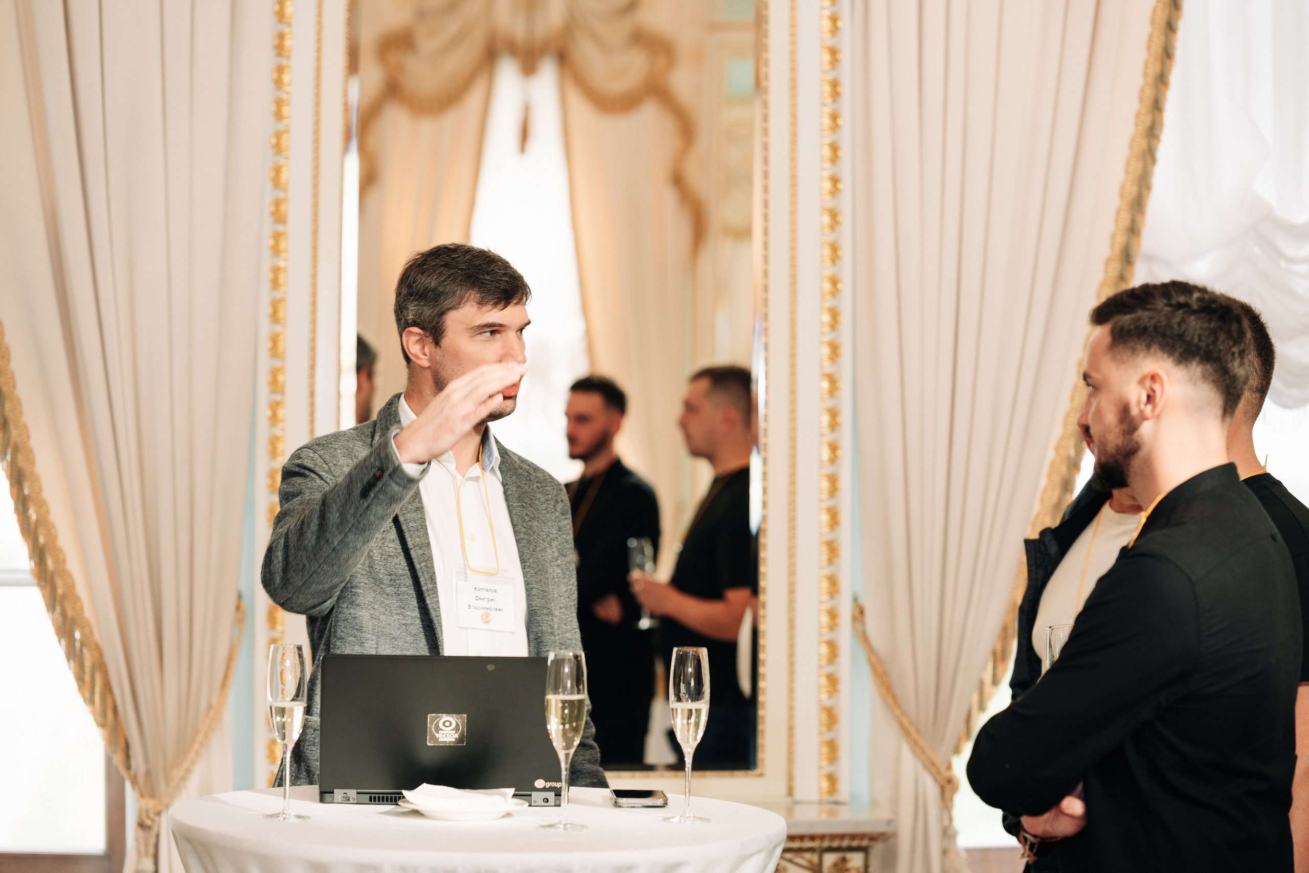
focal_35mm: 85
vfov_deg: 16.1
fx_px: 3091
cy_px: 436
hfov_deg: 23.9
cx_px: 654
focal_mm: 85
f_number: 2.8
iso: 400
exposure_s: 1/160
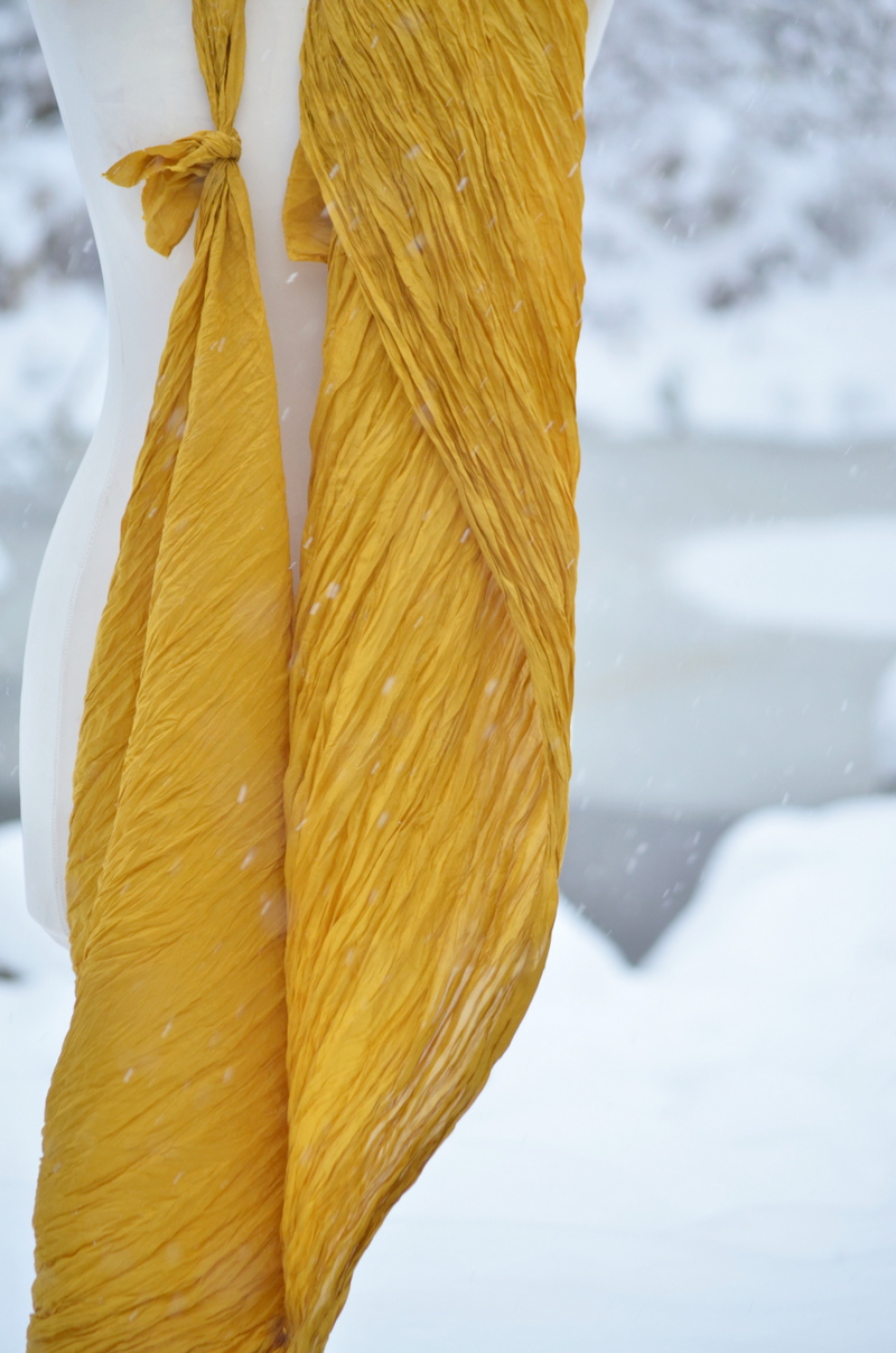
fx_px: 5907
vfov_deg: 13.1
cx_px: 448
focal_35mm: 158
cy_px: 676
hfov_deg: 8.7
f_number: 4.5
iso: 640
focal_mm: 105
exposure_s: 1/200
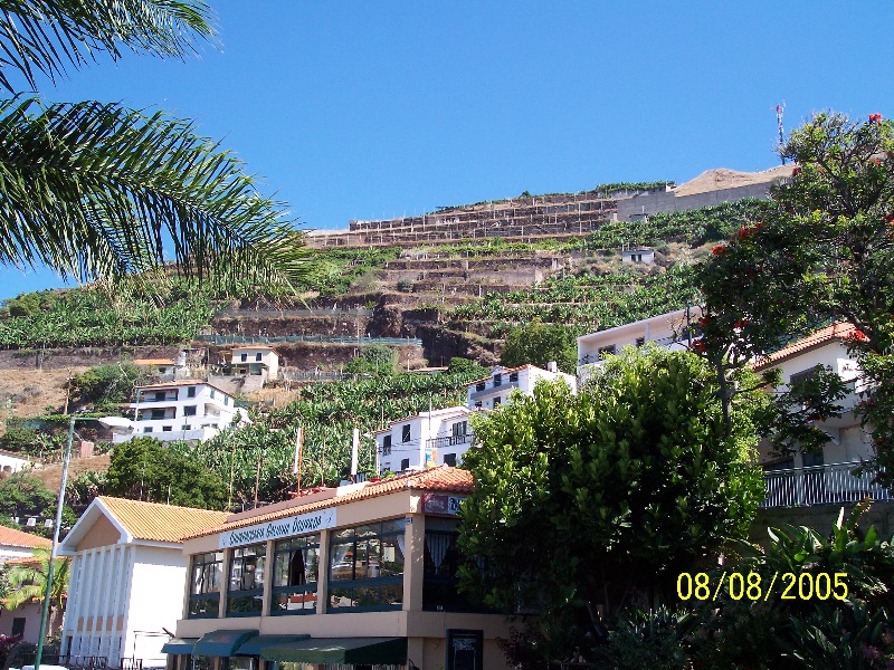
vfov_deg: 37.7
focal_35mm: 38
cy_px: 335
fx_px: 981
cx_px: 447
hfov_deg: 49.0
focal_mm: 8
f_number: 4.8
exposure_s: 1/350
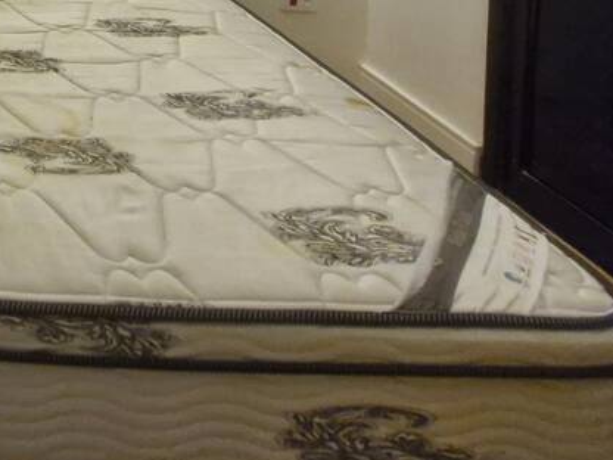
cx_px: -273
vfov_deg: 24.4
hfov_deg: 29.1
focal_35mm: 45
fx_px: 797
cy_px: -243
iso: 250
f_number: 2.2
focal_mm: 1.74
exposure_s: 1/60
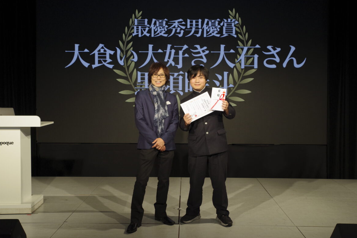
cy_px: 118
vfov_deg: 30.5
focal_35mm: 44
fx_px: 436
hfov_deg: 44.5
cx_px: 179
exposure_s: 1/200
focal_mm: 43
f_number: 8
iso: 1600
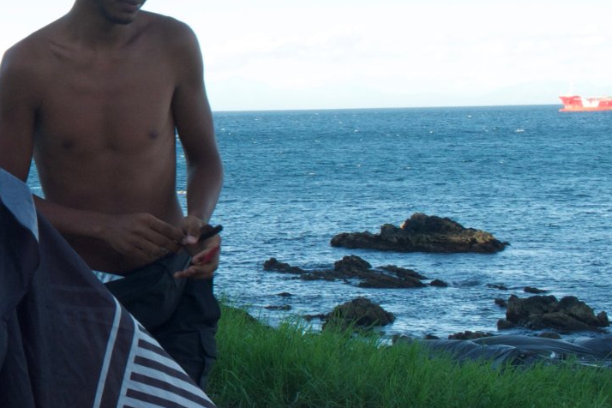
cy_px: 160
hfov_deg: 15.8
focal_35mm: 121
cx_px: -251
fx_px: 2057
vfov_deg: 11.3
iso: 800
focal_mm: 24.3
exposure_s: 1/160
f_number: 11
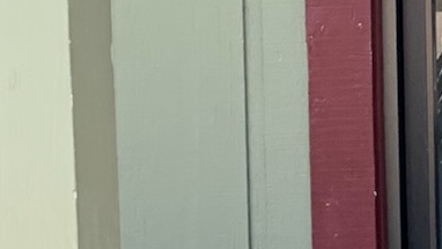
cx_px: 865
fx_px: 1782
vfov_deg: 7.5
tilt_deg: -0.8
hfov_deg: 12.5
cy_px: -310
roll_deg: +0.8
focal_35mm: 152
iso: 25
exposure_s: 1/295
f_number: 1.8
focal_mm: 4.25
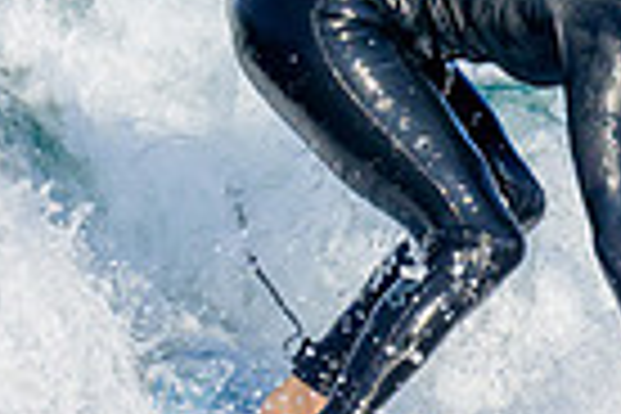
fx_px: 79861
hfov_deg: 0.4
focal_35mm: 4630
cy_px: 247
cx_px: 320
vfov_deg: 0.3
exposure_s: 1/2000
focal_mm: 800
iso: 400
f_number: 6.3
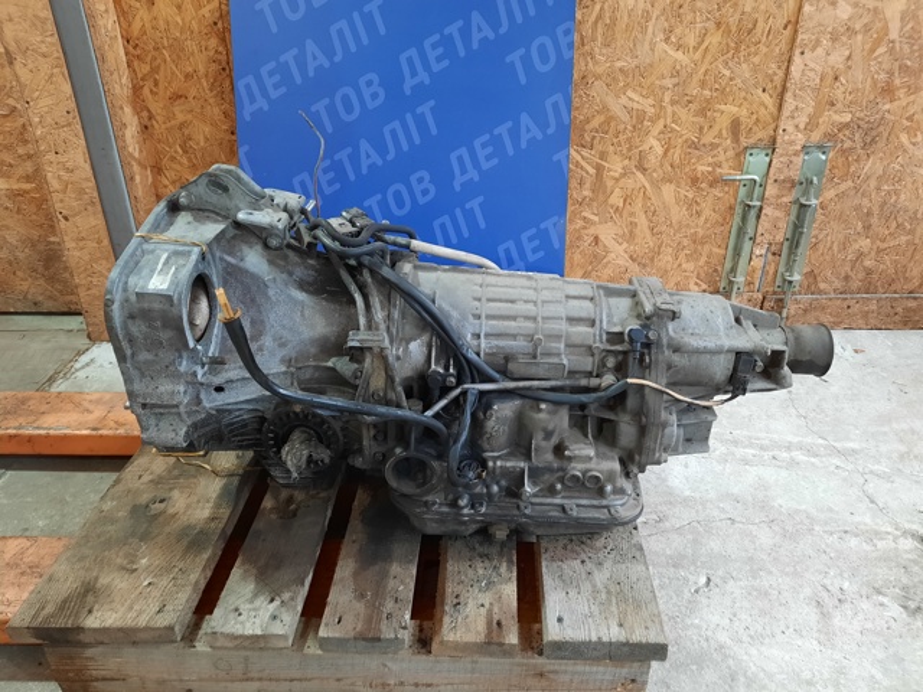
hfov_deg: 69.4
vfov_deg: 54.9
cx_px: 462
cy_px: 346
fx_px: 667
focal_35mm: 25
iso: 320
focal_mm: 4.6
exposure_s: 1/50
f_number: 2
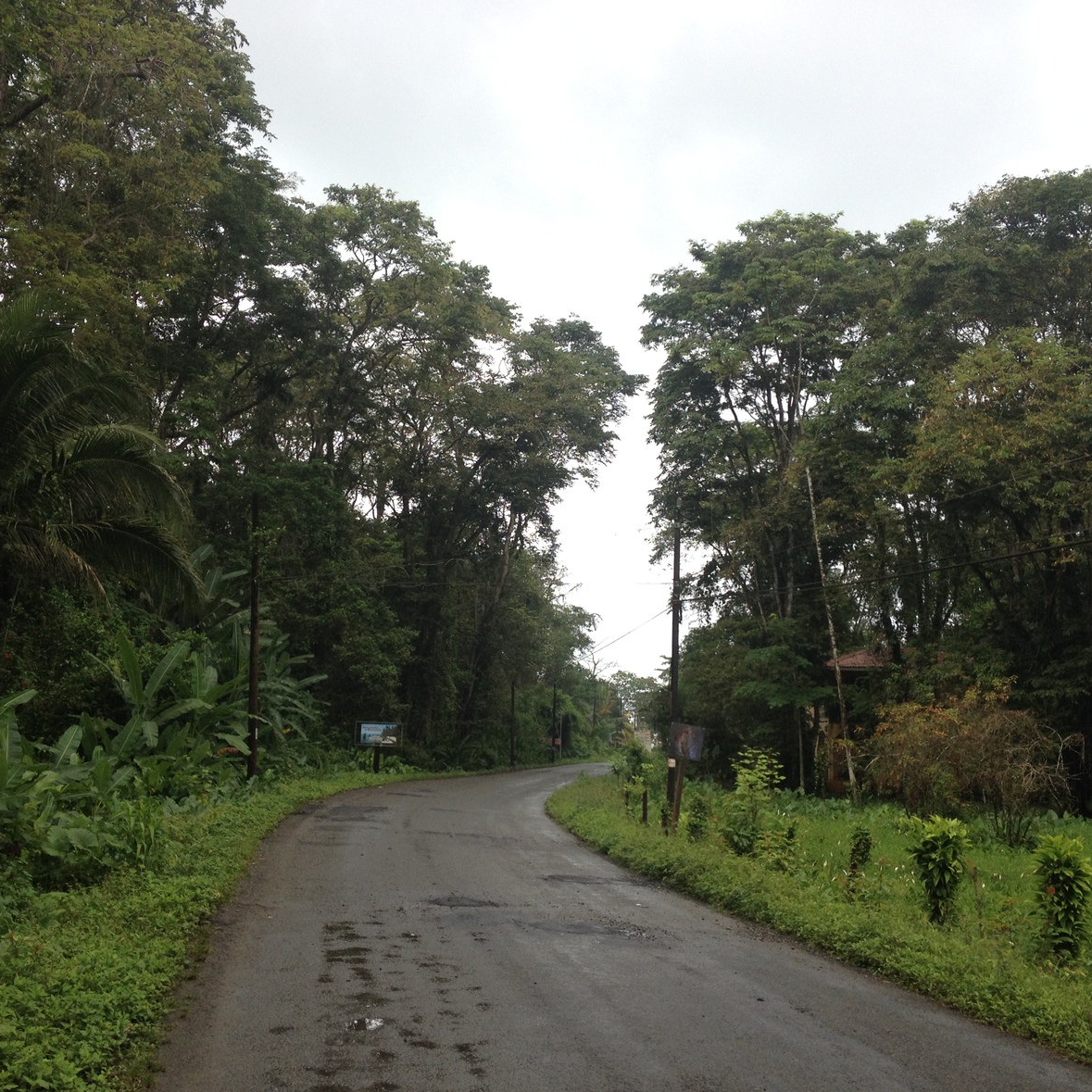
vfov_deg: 40.0
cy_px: 553
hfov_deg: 40.0
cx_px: 552
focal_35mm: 42
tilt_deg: +4.3
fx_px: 1499
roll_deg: -0.4
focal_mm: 4.28
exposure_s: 1/270
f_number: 2.4
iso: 50
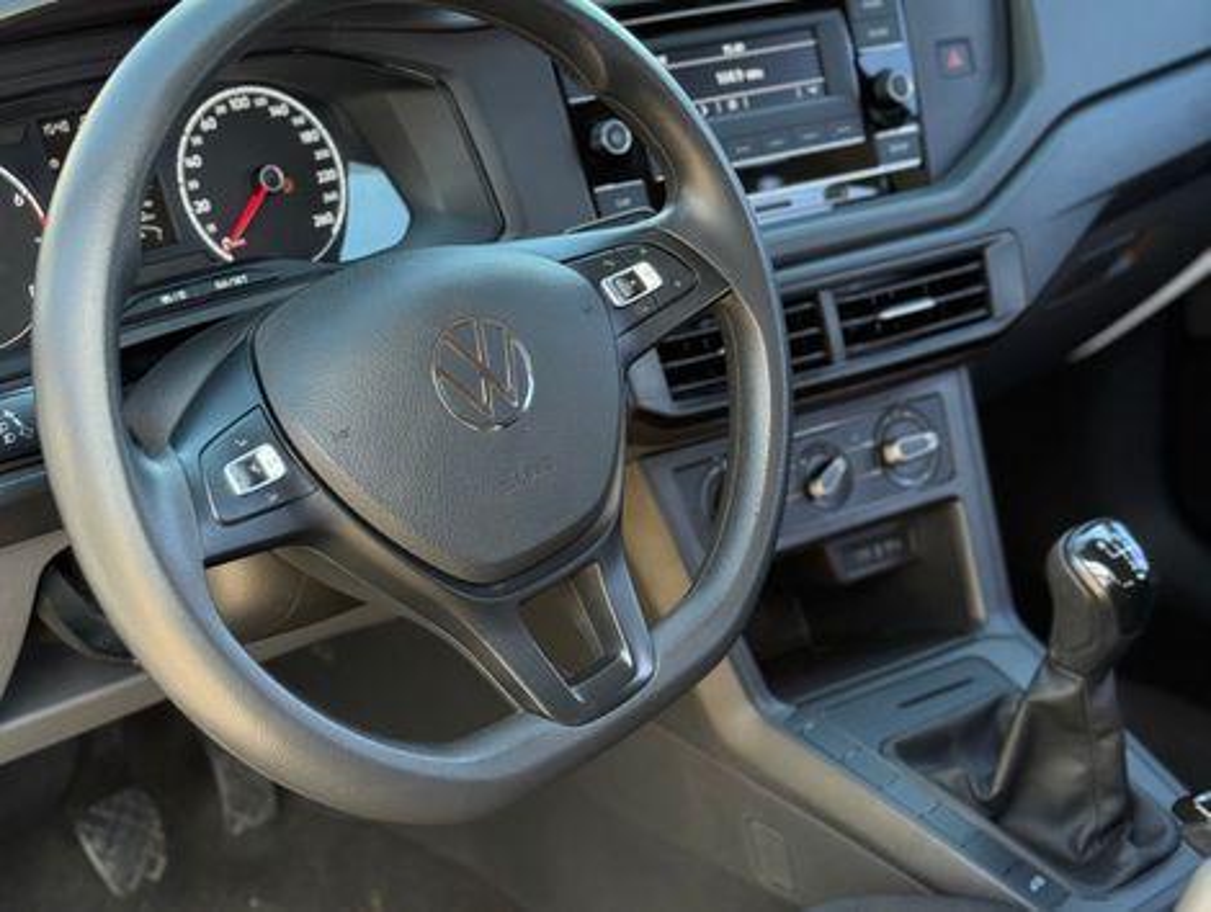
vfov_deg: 30.3
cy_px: 456
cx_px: 606
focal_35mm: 48
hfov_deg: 39.6
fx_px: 1682
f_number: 1.78
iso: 200
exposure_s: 1/157
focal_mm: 6.76
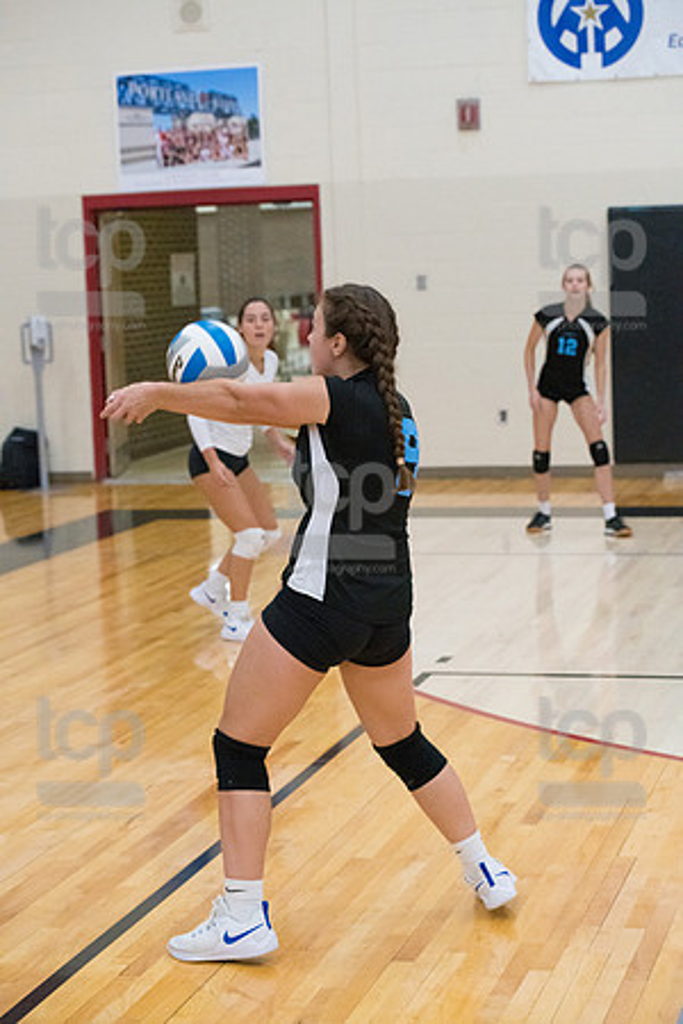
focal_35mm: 80
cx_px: 342
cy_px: 512
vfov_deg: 25.4
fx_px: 2276
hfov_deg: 17.1
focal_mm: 80
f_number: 4.5
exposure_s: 1/1000
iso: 6400
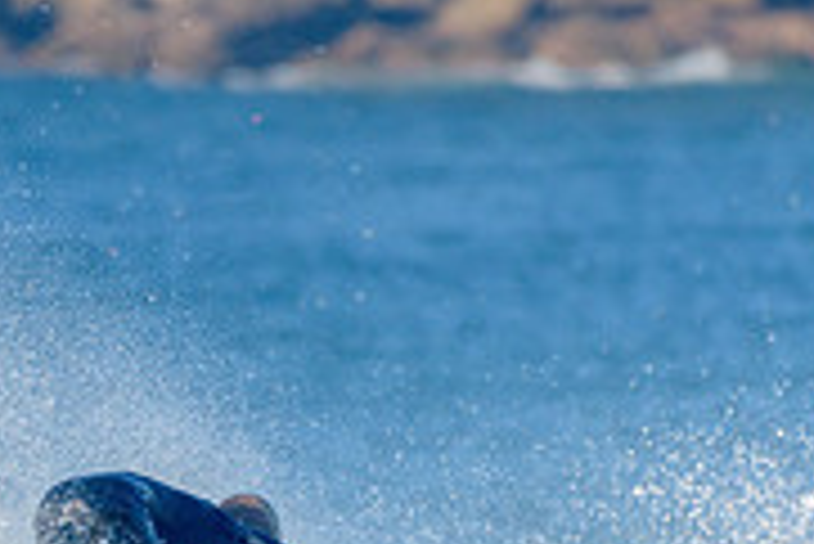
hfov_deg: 1.3
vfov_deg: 0.9
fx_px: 36183
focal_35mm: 1599
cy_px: 542
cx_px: 63
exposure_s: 1/2000
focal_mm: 500
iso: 320
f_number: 5.6
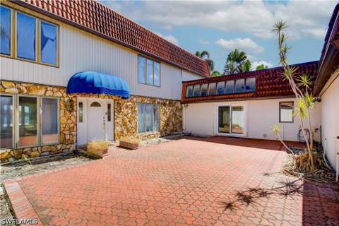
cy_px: 113
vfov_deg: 73.7
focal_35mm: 16
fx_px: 151
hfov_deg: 96.7
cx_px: 170
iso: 100
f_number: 8
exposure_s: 1/100
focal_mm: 16
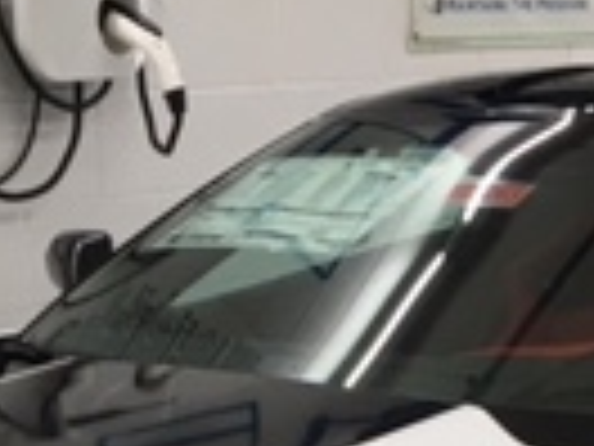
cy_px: 865
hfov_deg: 14.0
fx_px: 2420
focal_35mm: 141
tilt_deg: -19.2
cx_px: 333
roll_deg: -0.8
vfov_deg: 9.8
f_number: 2.2
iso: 32
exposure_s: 1/40
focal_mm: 4.15
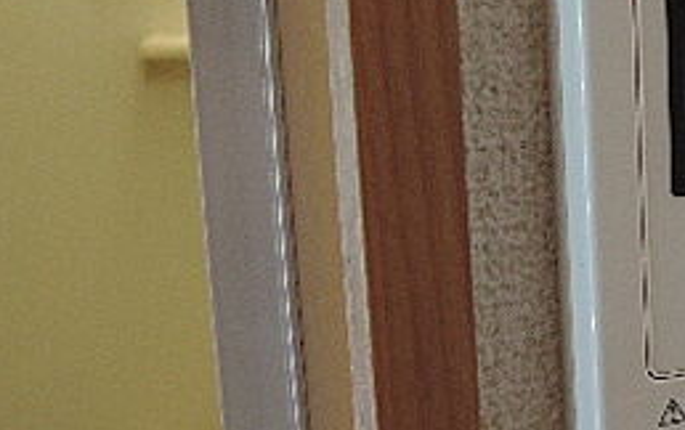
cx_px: 818
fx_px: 1178
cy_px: 154
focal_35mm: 63
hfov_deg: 28.3
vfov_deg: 20.6
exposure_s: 1/30
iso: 400
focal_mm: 5.1
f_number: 2.8
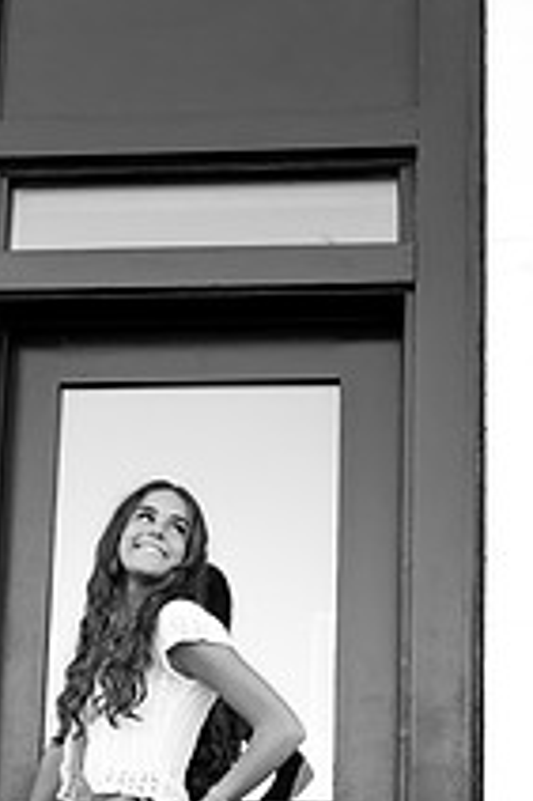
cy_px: 763
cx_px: 259
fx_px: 1134
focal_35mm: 51
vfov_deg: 35.9
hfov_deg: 26.4
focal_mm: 24
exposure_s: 1/1250
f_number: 4
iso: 1600
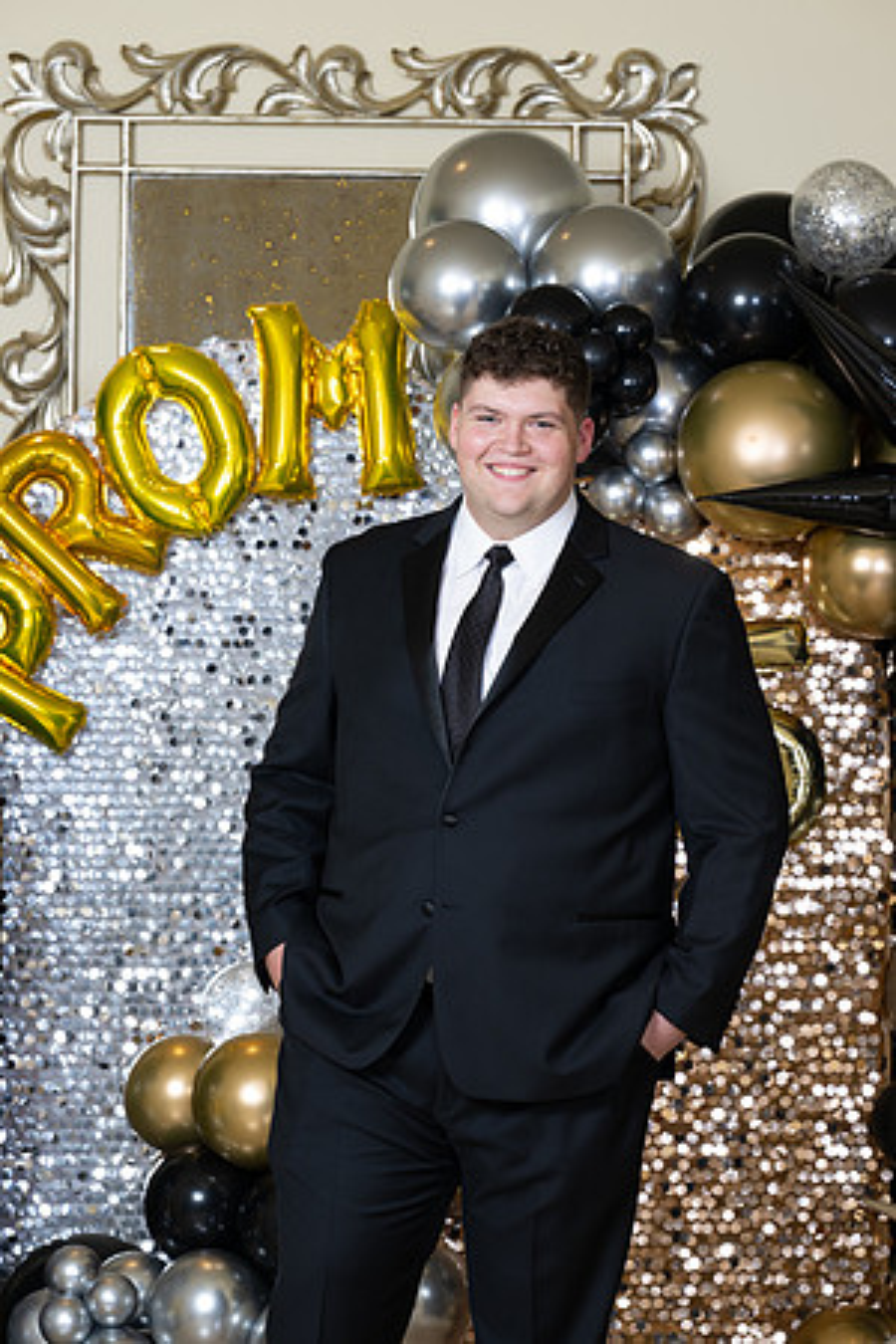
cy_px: 672
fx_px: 5413
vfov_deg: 14.2
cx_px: 448
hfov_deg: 9.5
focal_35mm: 145
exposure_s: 1/100
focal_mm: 145
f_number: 8
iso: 320
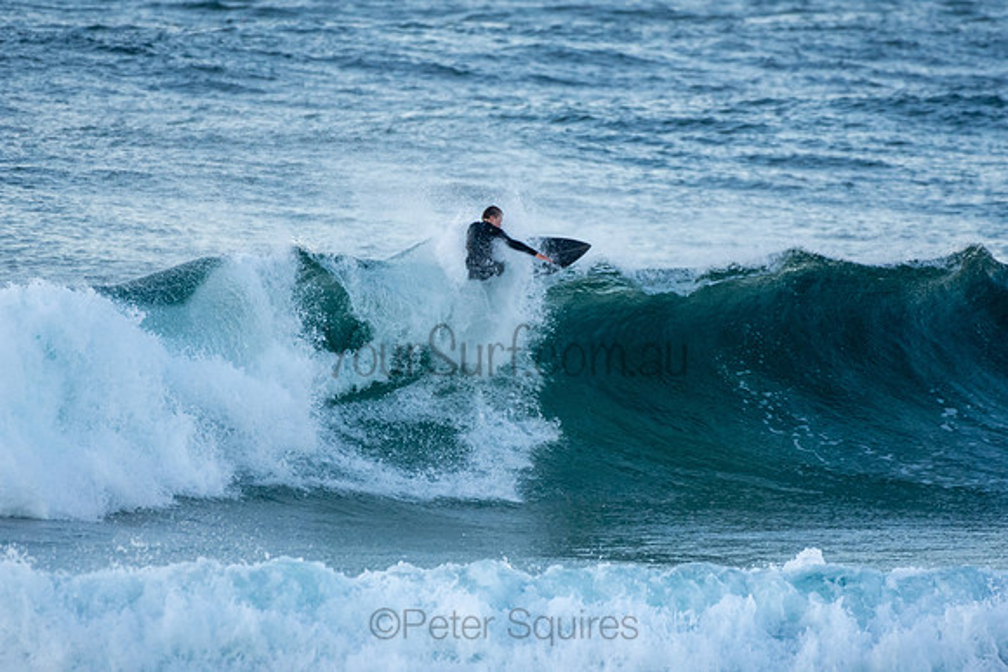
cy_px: 336
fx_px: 21004
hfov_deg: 2.7
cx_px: 504
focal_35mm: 750
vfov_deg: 1.8
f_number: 5.6
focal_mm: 500
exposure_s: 1/1250
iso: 1400
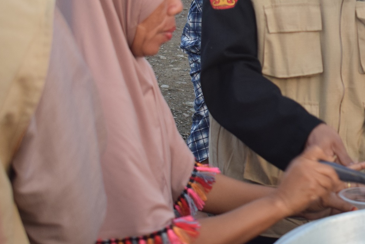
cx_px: 367
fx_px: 1095
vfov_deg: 12.6
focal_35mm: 108
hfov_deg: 18.4
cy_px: 56
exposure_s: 1/60
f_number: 4.5
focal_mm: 35
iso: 450
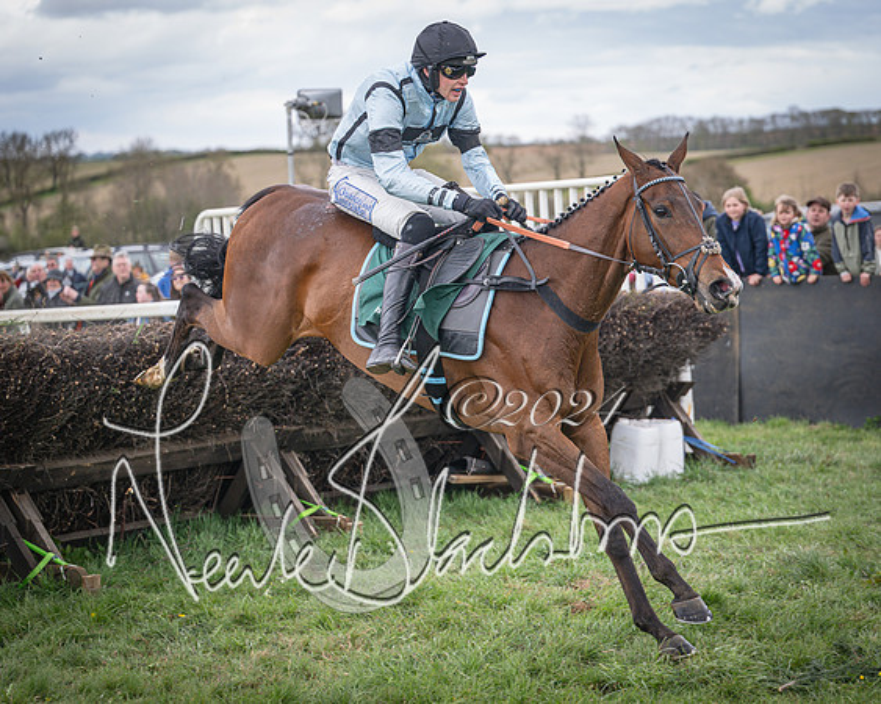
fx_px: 2436
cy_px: 343
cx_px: 530
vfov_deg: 16.5
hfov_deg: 20.5
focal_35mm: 93
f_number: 2.8
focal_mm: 74
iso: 400
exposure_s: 1/1250
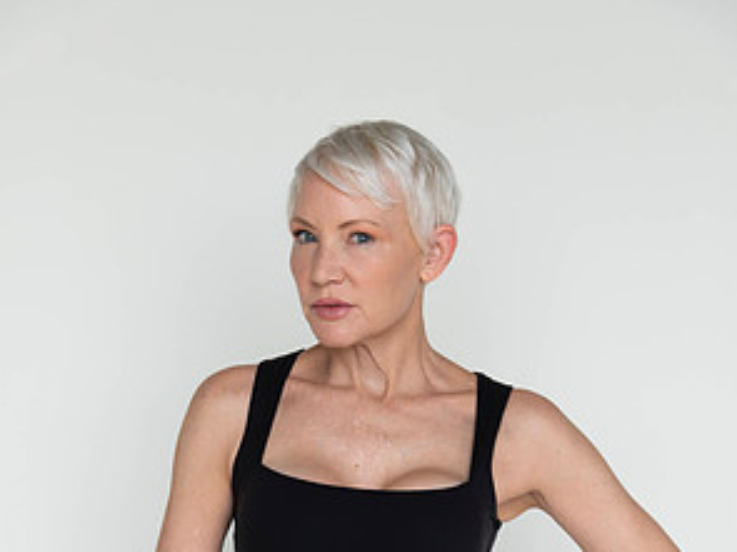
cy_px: 550
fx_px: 1937
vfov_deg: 15.9
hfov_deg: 21.5
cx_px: 367
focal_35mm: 91
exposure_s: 1/125
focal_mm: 62
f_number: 6.3
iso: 640
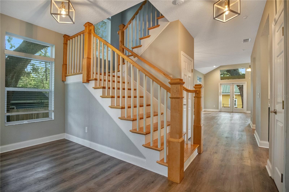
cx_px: 144
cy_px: 96
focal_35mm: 16
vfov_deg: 73.7
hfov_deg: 96.7
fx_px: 128
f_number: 4
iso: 6400
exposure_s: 1/320
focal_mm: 16
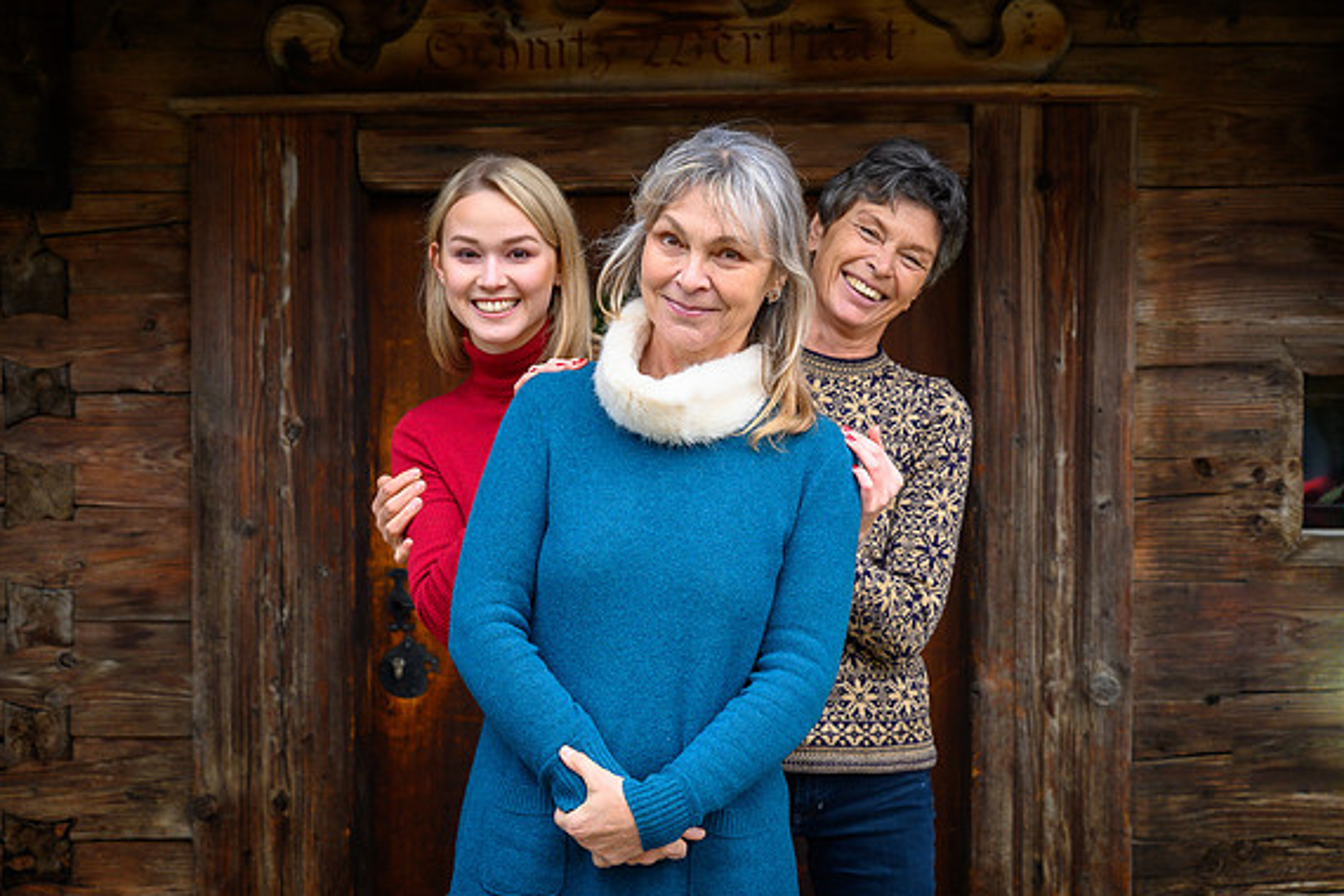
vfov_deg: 17.5
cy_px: 471
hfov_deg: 26.0
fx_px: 2912
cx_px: 667
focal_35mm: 78
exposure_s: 1/320
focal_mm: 70
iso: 640
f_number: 4.5
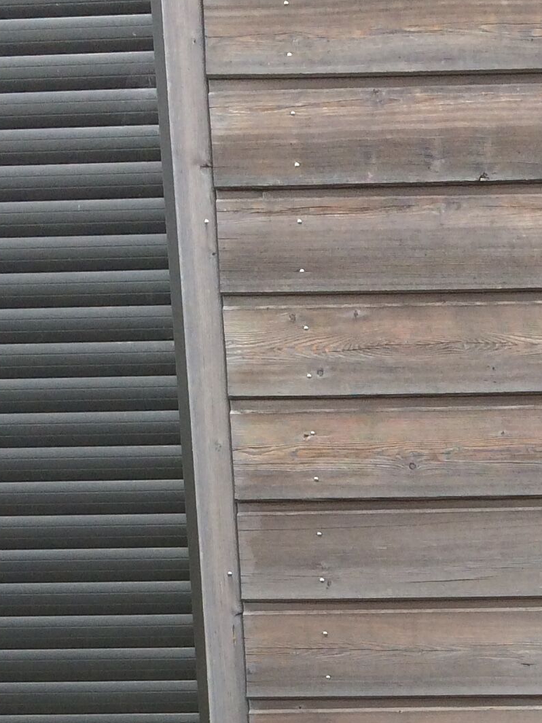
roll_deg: +2.1
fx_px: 1858
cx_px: 713
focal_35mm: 89
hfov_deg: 15.7
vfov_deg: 20.6
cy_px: 855
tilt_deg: -10.9
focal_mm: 4.15
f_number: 2.2
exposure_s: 1/1325
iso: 32
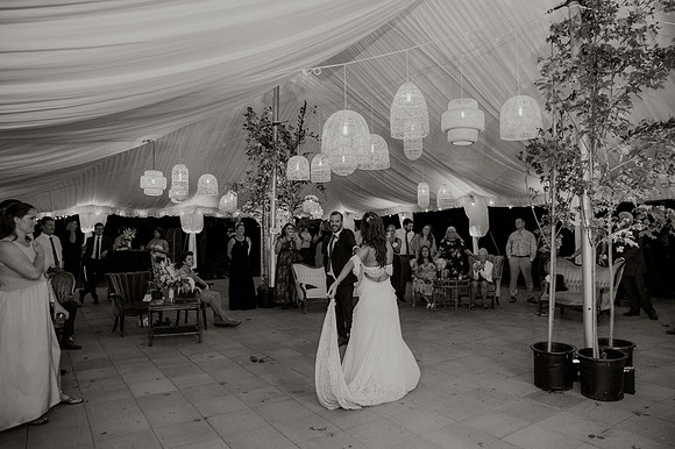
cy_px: 224
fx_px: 455
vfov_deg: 52.5
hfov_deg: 73.1
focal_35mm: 24
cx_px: 338
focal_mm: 24
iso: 2500
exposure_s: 1/200
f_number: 2.8
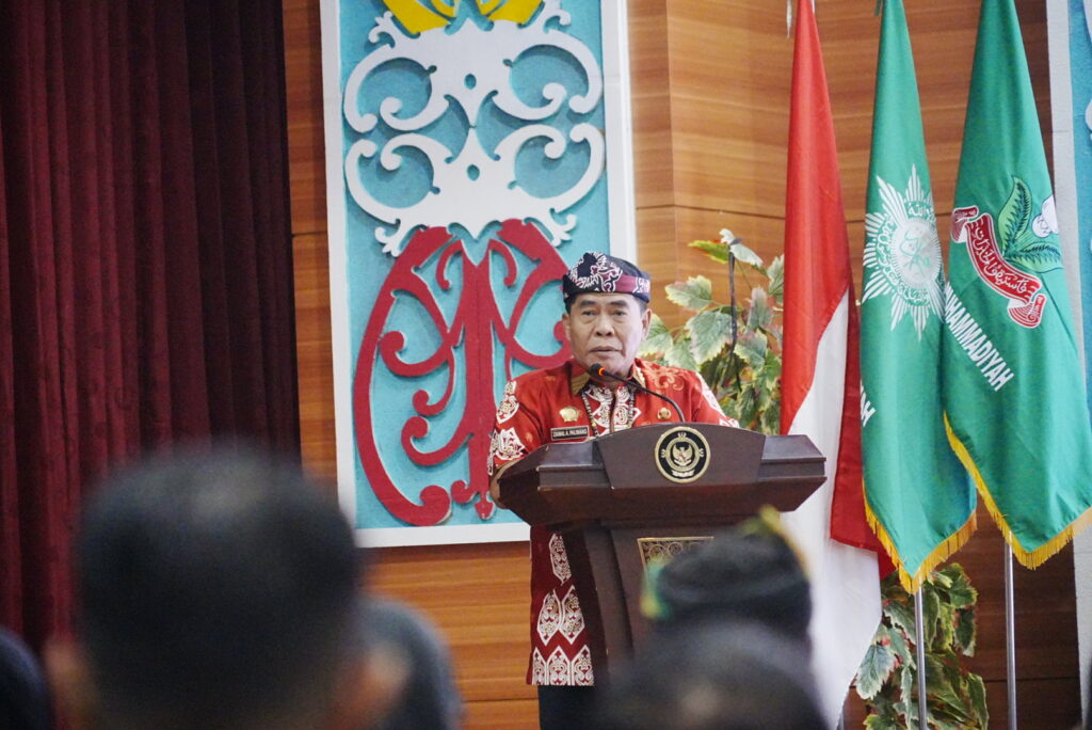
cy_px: 365
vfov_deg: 5.9
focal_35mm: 233
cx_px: 546
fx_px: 7071
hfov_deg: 8.8
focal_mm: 233
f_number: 6.3
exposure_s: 1/200
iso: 20000
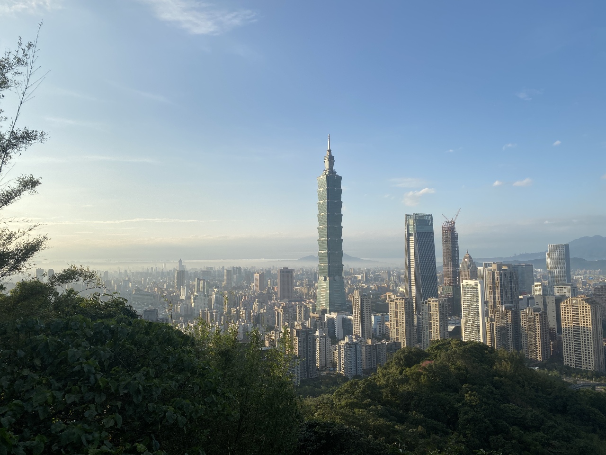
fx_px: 455
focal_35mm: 26
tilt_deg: +4.7
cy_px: 228
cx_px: 303
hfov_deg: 67.3
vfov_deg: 53.1
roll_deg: +1.0
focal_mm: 4.25
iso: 32
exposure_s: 1/2066
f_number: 1.8
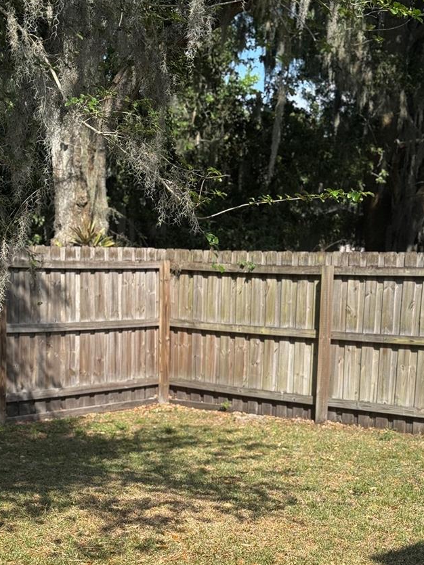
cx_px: 222
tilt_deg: -6.1
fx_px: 1127
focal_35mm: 69
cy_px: 382
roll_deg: -0.4
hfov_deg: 21.3
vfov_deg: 28.0
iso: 64
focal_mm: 6.76
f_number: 1.78
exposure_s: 1/2833
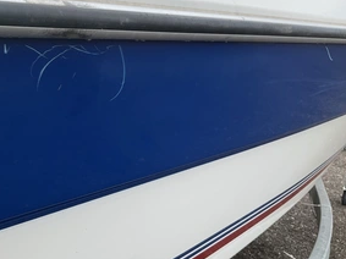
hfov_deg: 44.9
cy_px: 123
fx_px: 410
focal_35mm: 41
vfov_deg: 35.1
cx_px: 106
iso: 25
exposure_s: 1/1534
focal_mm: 3
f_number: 1.8
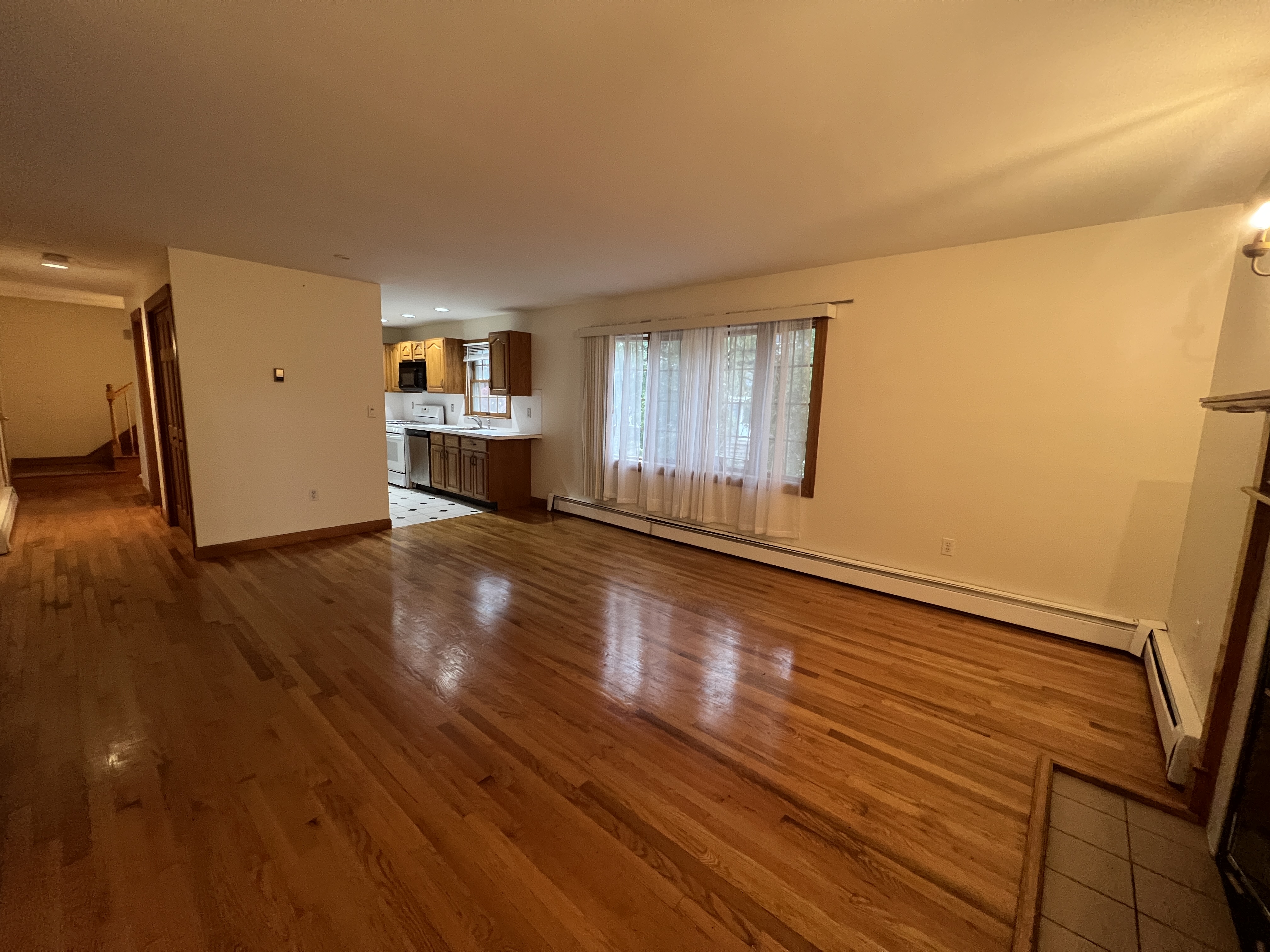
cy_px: 476
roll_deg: -2.6
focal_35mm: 13
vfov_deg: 89.9
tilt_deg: -8.2
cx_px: 635
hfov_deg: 106.2
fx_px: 477
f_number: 1.8
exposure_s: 1/60
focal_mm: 1.57
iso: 400
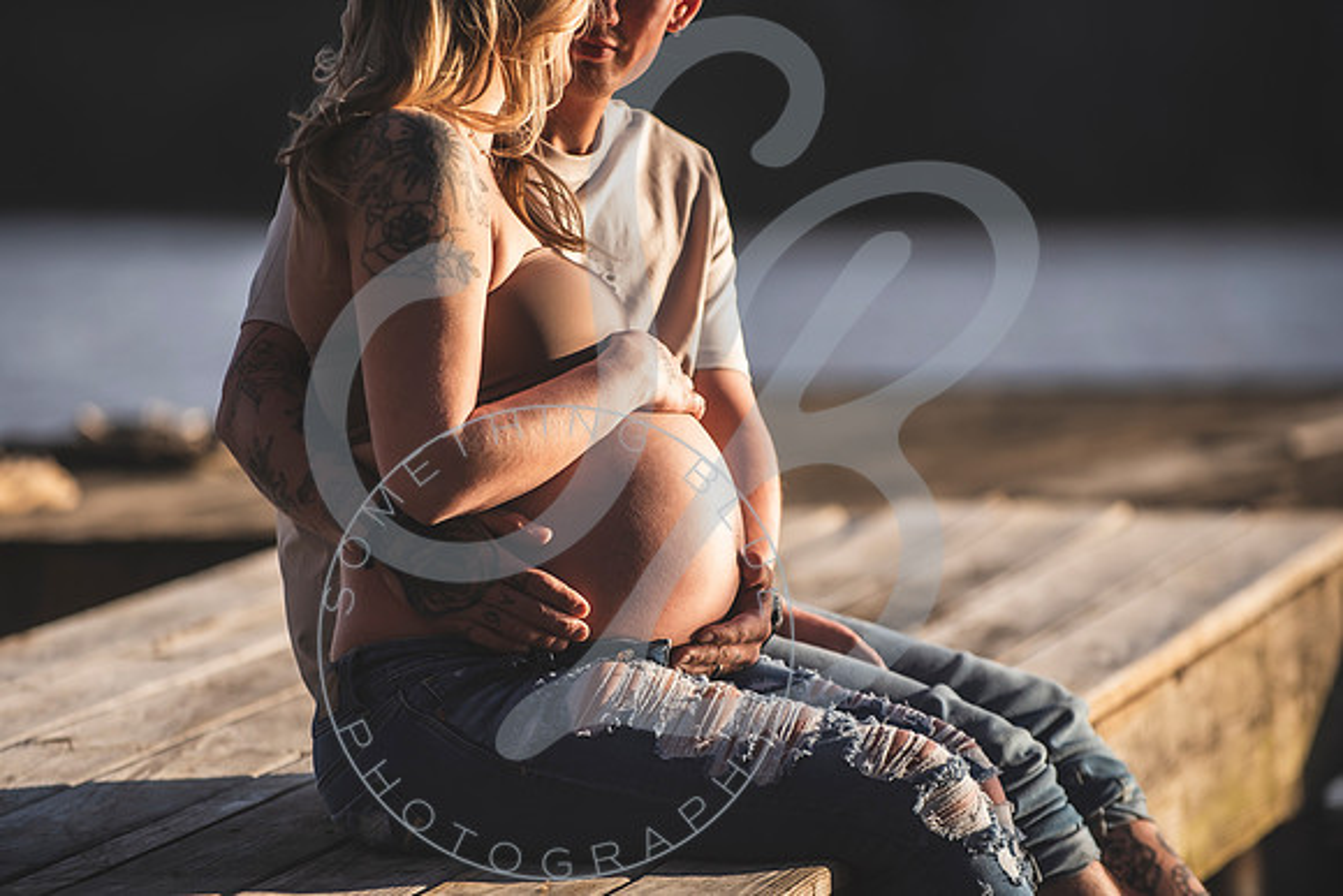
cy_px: 451
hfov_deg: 9.2
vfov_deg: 6.2
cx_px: 628
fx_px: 8308
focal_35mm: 223
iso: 100
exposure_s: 1/1250
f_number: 2.8
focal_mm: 200
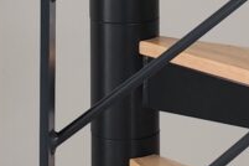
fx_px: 1404
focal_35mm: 203
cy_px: -133
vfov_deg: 6.6
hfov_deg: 10.0
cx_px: 260
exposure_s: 1/50
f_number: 1.65
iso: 640
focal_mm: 6.19
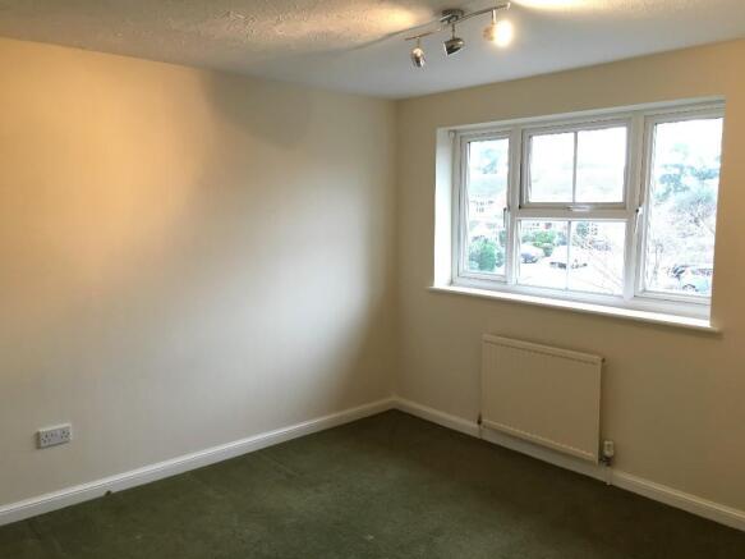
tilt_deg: -6.5
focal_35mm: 29
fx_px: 624
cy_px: 280
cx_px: 372
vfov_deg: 48.2
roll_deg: -0.7
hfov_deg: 61.7
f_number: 2.2
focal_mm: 4.15
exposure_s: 1/33
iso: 125
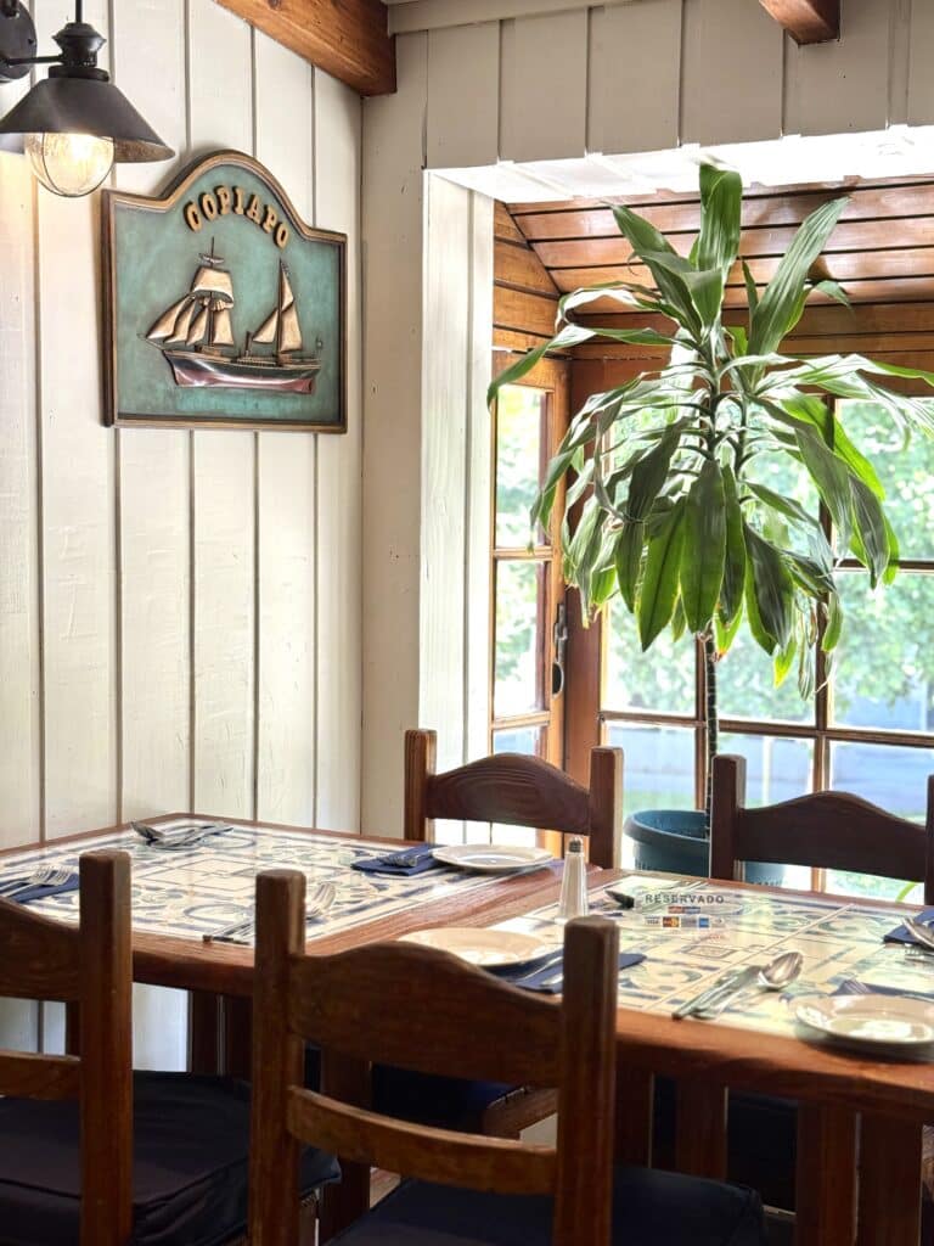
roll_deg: -0.3
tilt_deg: -3.4
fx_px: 1727
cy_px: 623
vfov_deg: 39.7
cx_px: 467
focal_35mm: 48
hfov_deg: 30.3
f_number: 1.78
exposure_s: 1/100
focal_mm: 6.76
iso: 64
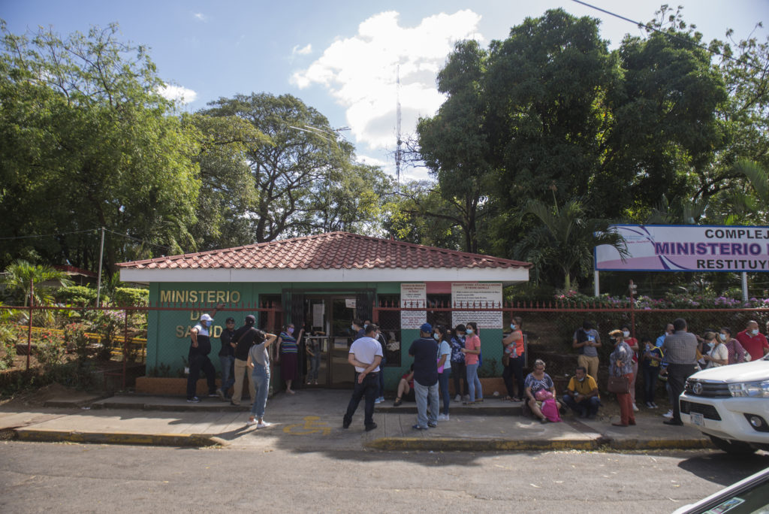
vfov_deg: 53.2
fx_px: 513
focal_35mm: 24
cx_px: 384
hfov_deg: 73.7
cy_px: 257
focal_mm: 24
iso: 50
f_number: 5.6
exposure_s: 1/320
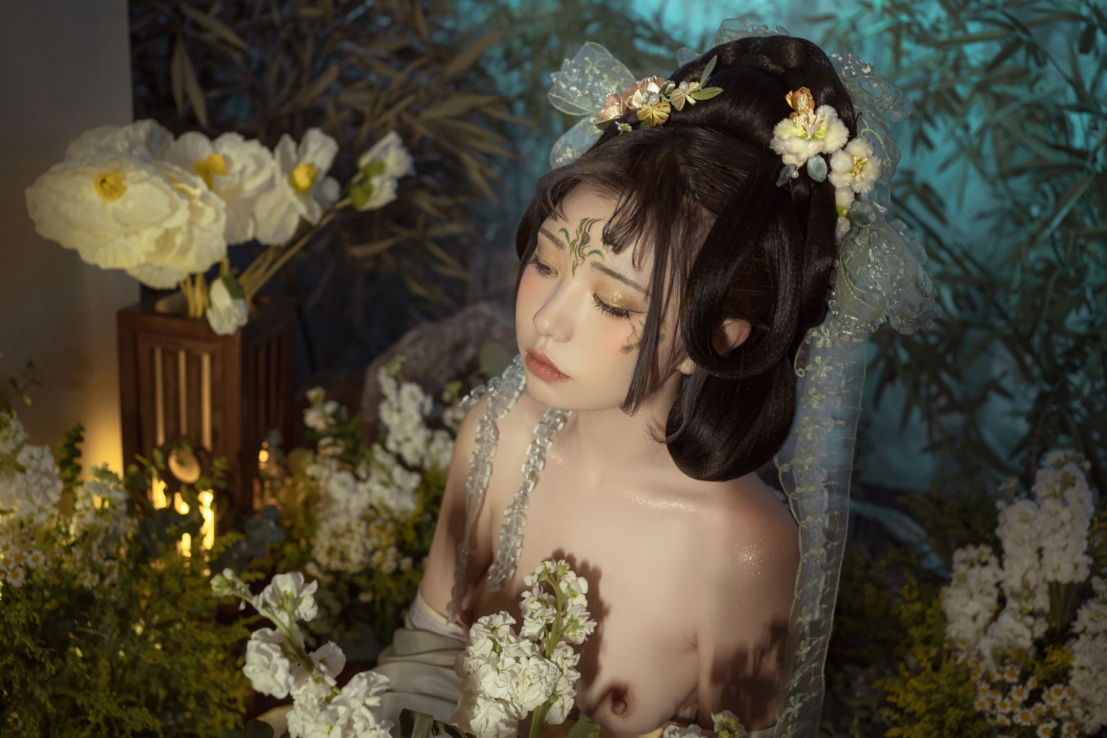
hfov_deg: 54.4
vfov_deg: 37.9
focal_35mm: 35
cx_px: 554
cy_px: 369
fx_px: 1076
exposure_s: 1/40
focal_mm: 35
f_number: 3.5
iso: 640
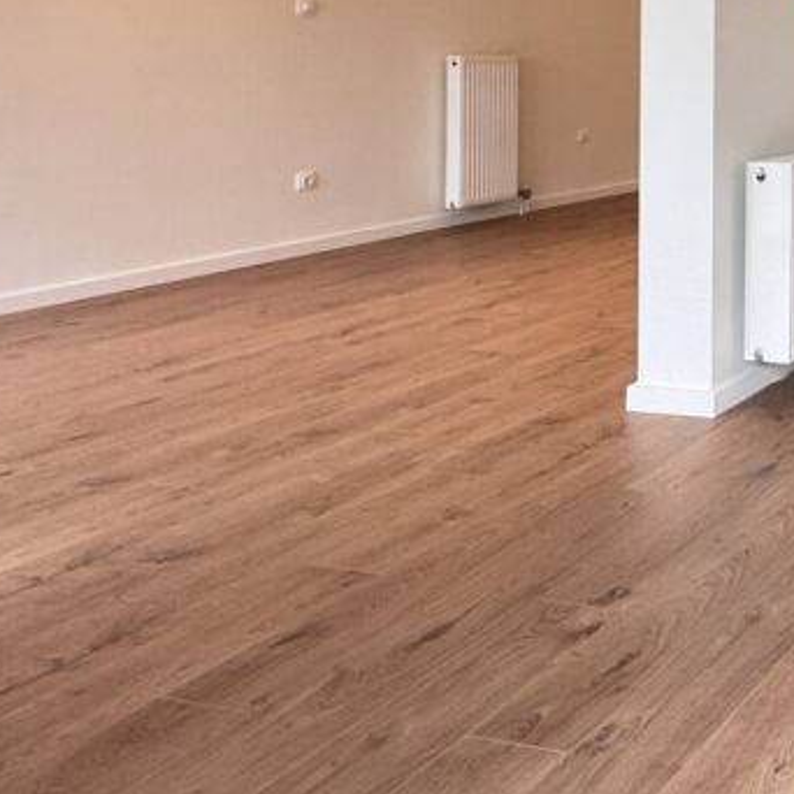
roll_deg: +0.8
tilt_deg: +0.5
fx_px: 960
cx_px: 1152
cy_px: 53
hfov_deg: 29.8
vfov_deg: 40.8
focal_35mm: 37
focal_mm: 2.22
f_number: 2.2
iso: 160
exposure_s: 1/99
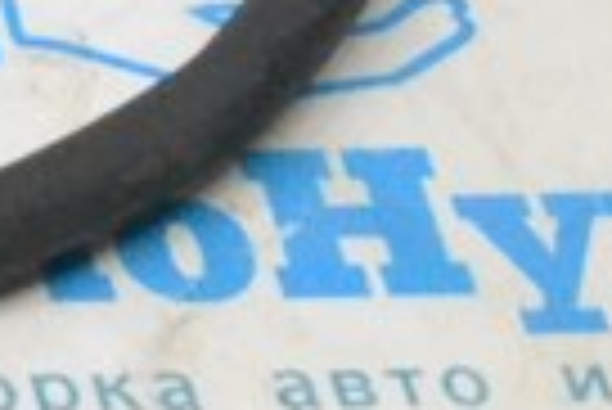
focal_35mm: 294
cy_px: -552
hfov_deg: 6.2
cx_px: -1480
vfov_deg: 4.6
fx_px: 5003
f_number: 13
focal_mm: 26
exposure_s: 1/100
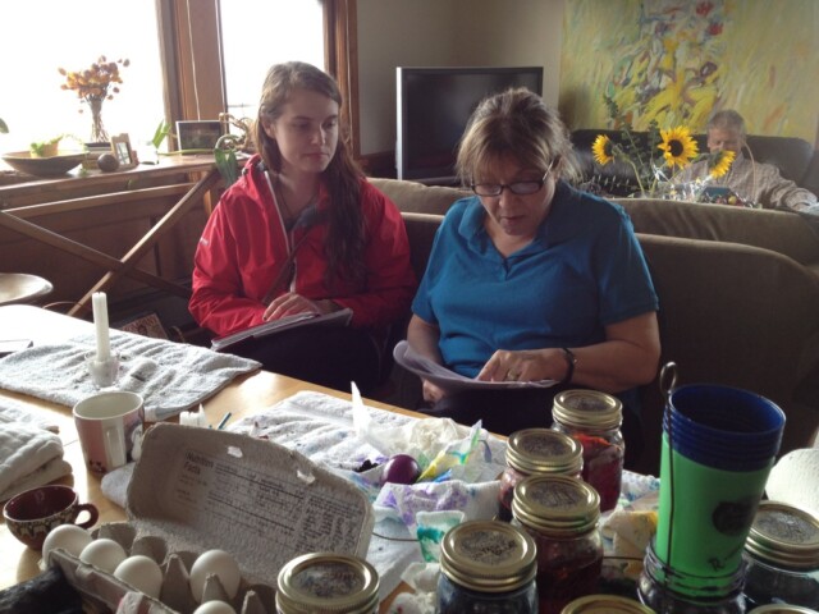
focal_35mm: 35
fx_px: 828
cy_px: 307
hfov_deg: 52.6
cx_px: 410
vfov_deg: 40.7
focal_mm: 4.28
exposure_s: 1/30
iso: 64
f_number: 2.4
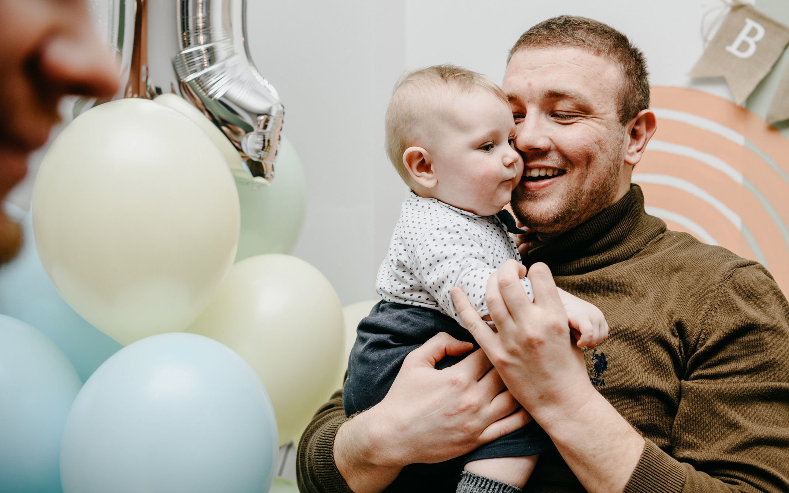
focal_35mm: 46
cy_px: 233
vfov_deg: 28.0
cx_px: 455
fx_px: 989
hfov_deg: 43.4
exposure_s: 1/160
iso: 100
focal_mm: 38
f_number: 3.5
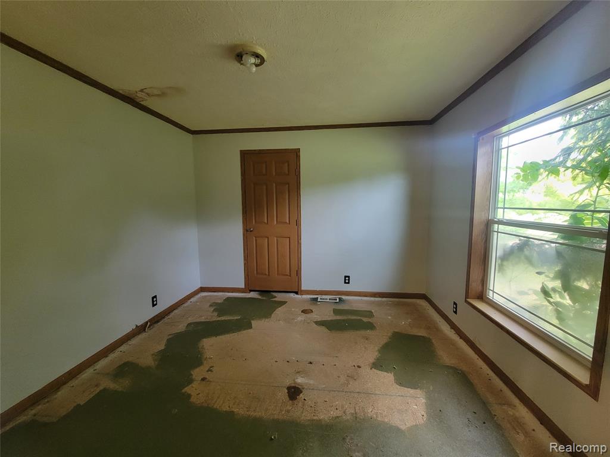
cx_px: 305
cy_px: 228
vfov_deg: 89.9
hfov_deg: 106.2
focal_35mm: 13
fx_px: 229
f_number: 2.2
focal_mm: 2.2
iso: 320
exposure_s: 1/30
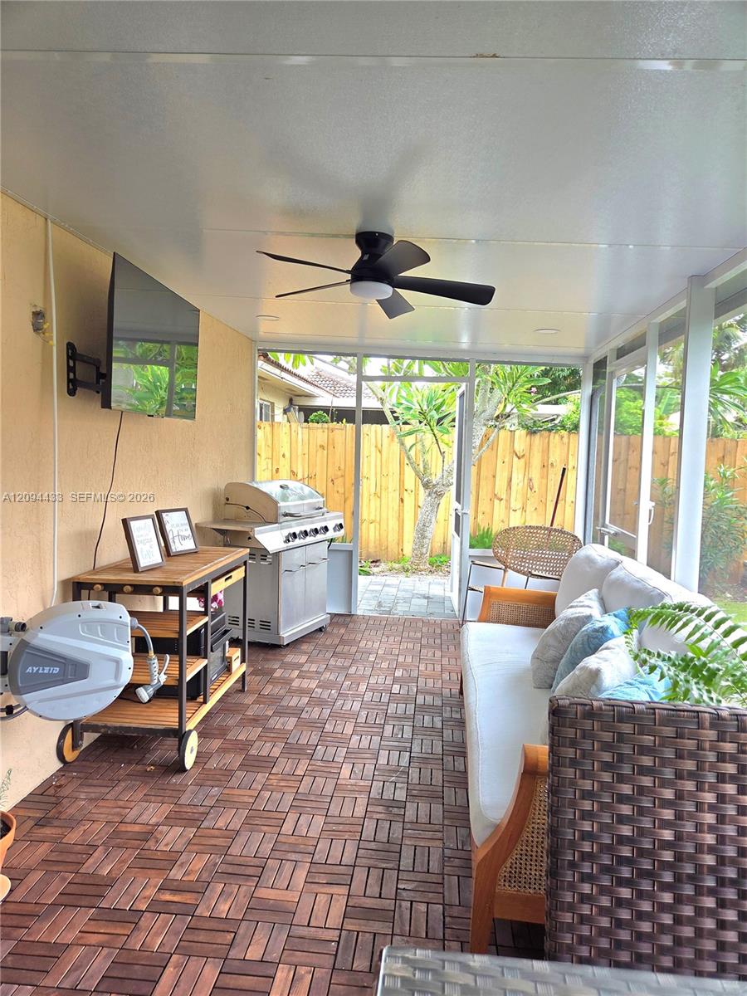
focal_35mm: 23
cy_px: 498
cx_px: 374
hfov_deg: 58.9
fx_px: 662
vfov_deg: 73.9
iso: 64
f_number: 1.8
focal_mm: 5.4
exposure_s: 1/182
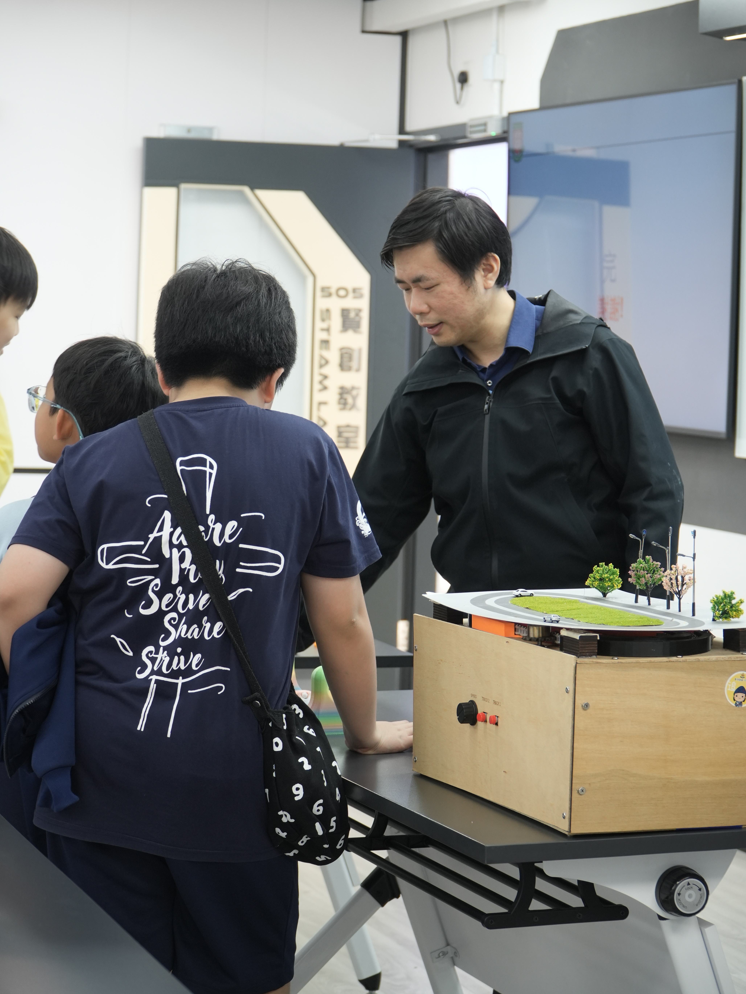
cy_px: 445
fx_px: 2529
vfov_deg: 22.2
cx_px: 374
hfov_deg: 16.8
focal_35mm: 88
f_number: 4.5
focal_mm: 54
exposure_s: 1/60
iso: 500
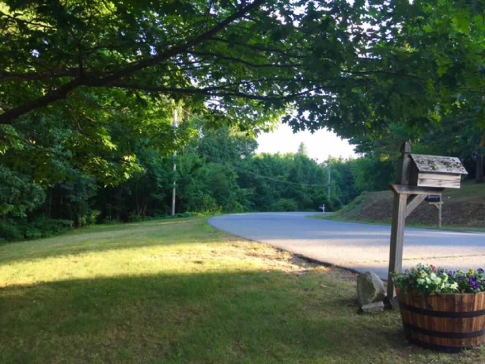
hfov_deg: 61.7
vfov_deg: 48.2
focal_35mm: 29
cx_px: 242
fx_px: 406
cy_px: 182
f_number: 2.2
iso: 32
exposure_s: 1/120
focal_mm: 4.15
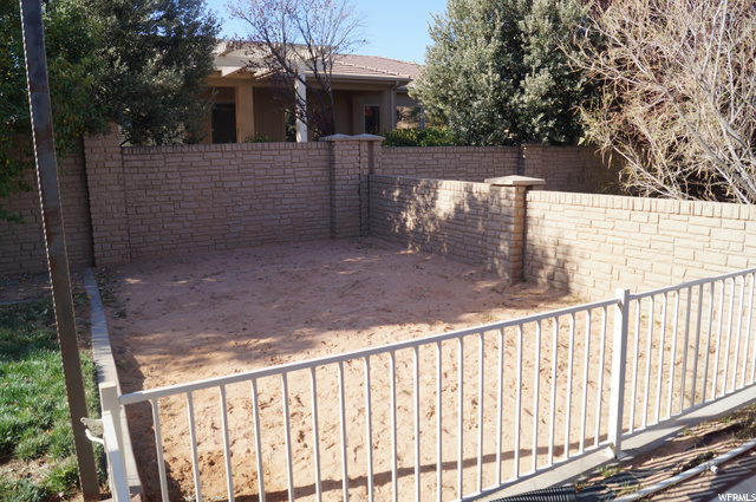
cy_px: 251
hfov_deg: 67.4
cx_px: 378
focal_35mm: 27
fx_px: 566
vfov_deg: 47.8
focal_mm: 18
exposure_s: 1/200
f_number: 7.1
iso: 100
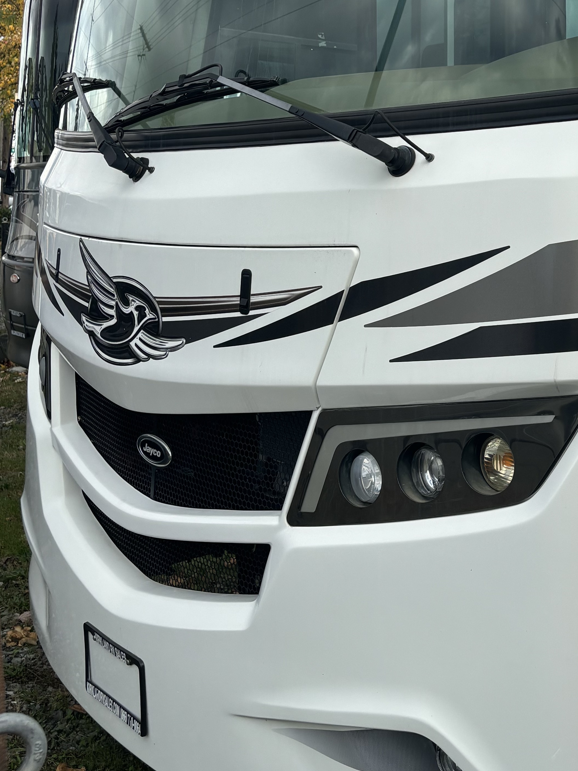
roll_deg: +0.4
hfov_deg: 26.1
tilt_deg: +1.6
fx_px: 1180
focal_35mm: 53
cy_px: 185
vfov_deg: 35.3
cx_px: 580
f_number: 1.6
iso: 50
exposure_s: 1/1695
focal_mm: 5.96
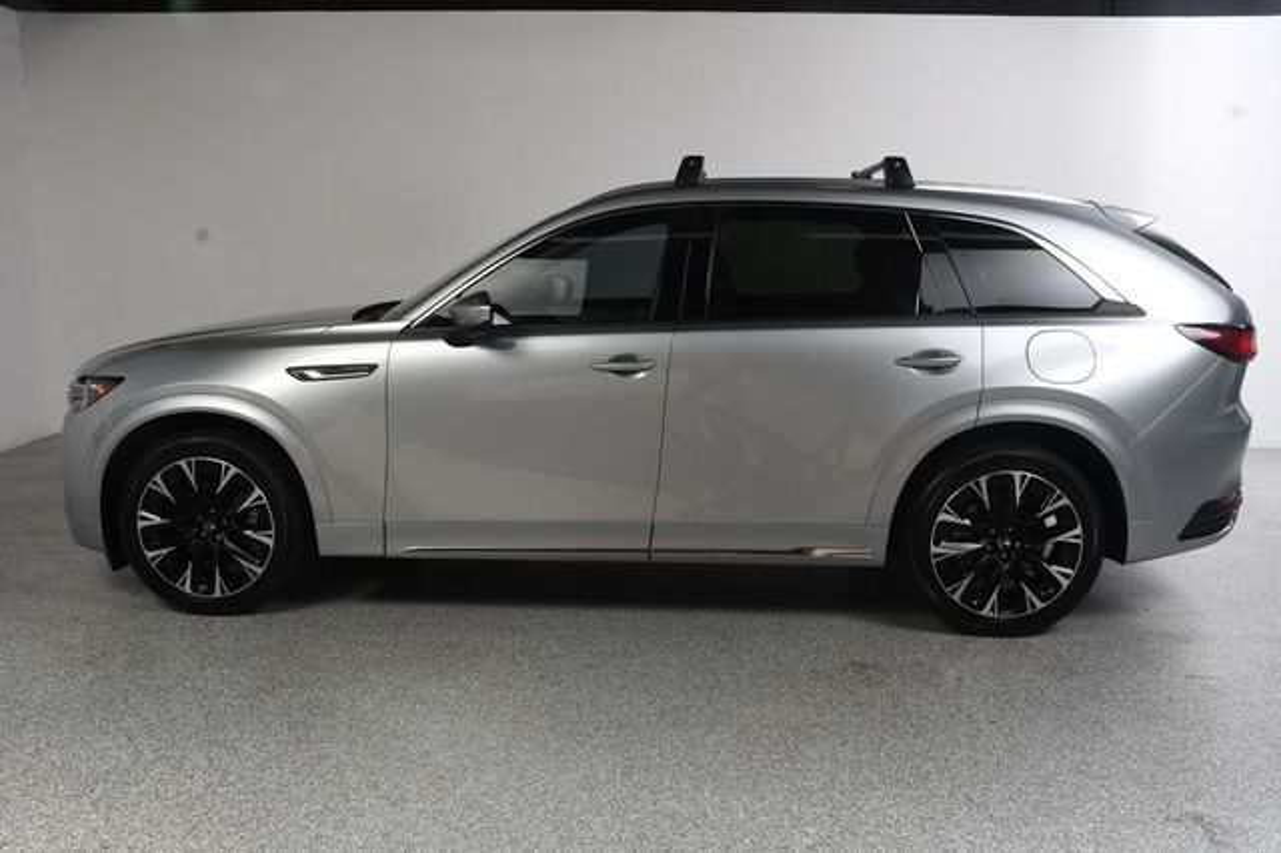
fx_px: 1067
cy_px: 426
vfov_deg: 43.6
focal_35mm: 30
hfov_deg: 62.0
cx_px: 640
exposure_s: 1/160
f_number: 11
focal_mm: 20
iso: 100
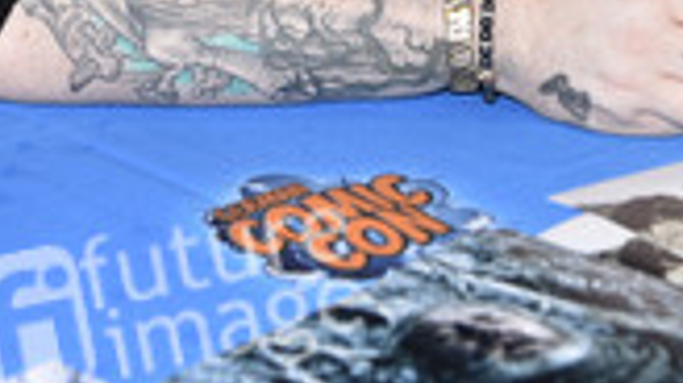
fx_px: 2317
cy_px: -316
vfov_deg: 9.0
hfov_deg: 16.8
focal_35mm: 128
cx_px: 271
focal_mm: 50
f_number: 4.5
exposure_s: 1/160
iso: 400
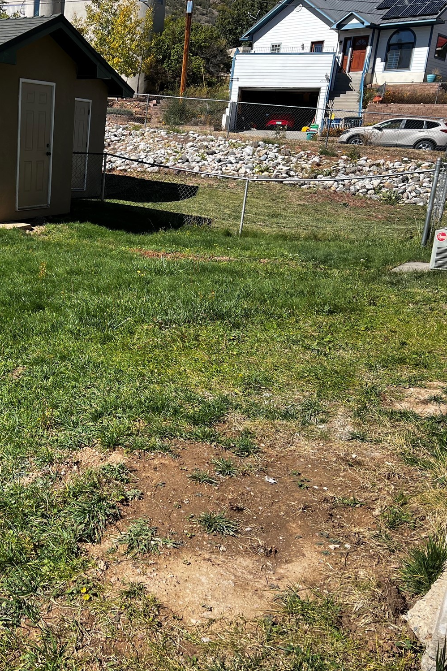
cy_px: 337
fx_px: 689
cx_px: 39
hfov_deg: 33.9
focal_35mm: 37
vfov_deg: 51.9
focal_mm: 5.7
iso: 50
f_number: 1.5
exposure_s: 1/3257
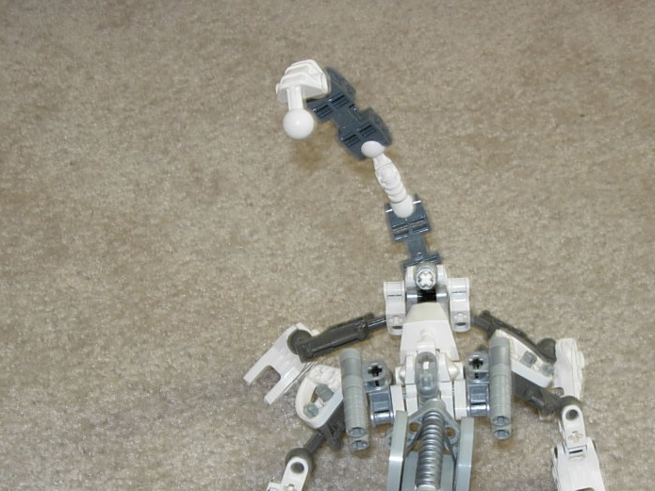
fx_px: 1059
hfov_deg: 34.1
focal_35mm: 56
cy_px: 333
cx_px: 435
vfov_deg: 25.9
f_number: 4.8
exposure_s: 1/7.7
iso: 79
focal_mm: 7.8
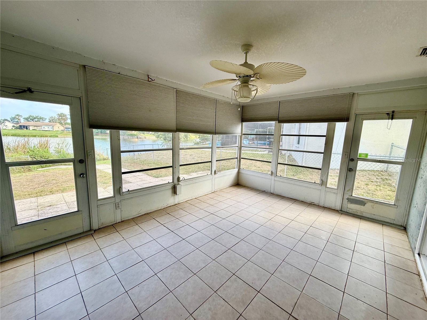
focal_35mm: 14
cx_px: 214
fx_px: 173
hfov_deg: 102.1
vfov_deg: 85.7
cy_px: 160
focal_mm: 2.22
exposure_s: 1/157
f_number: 2.2
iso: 50
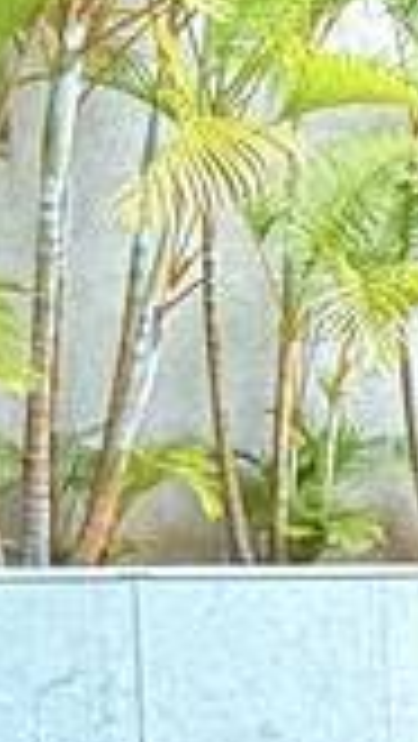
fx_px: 1967
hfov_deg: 8.8
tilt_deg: -2.9
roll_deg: -0.4
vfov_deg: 21.0
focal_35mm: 100
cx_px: 1438
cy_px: 648
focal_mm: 2.22
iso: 64
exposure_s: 1/123
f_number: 2.2
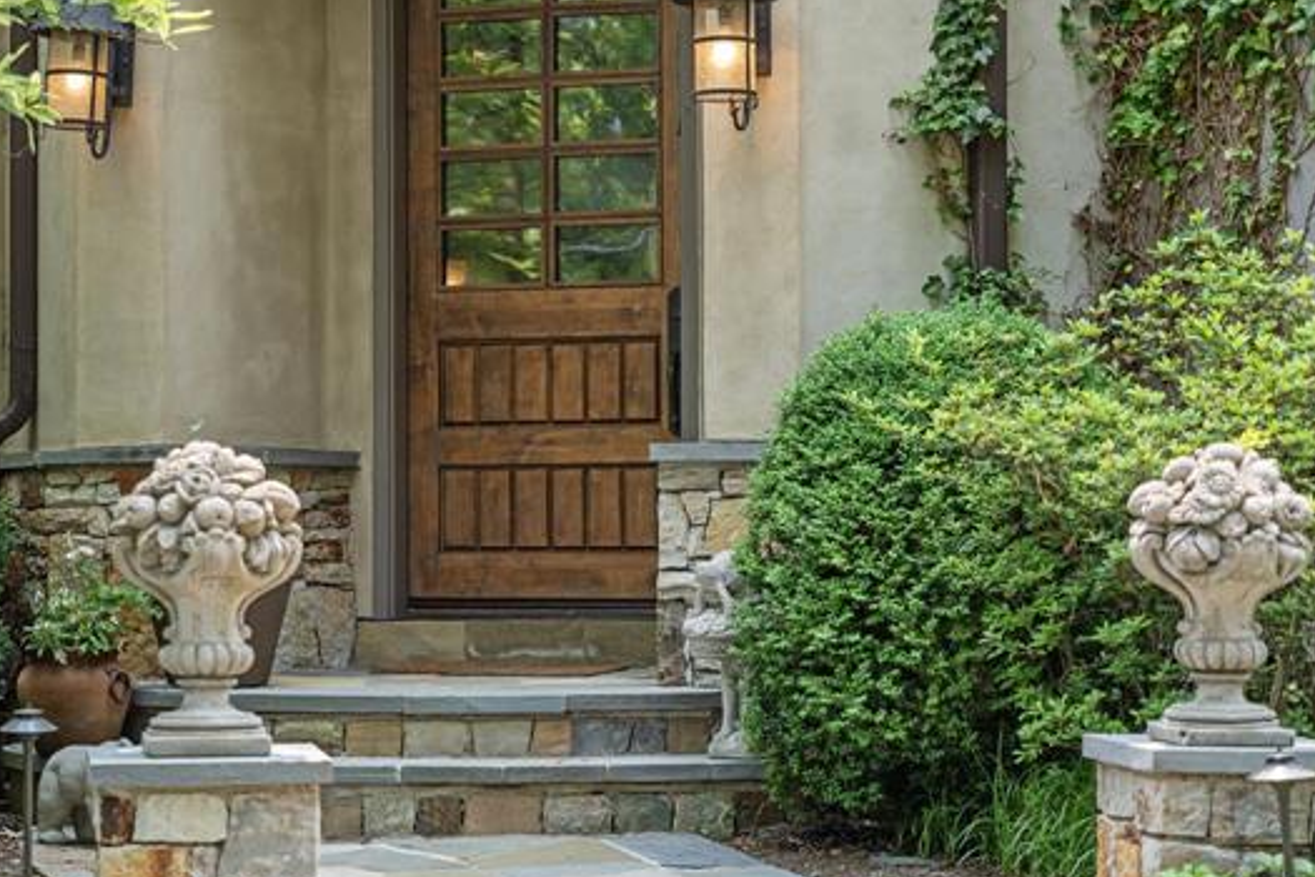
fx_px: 3506
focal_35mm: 96
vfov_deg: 14.2
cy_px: 311
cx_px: 541
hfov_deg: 21.2
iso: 200
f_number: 2.8
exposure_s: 1/500
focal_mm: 70
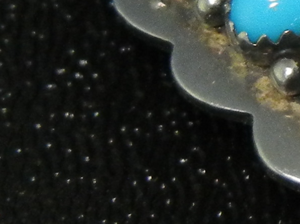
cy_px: -44
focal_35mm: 351
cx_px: 549
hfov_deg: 5.6
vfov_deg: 4.2
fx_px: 3040
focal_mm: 9.3
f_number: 7.8
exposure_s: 1/30
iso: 584
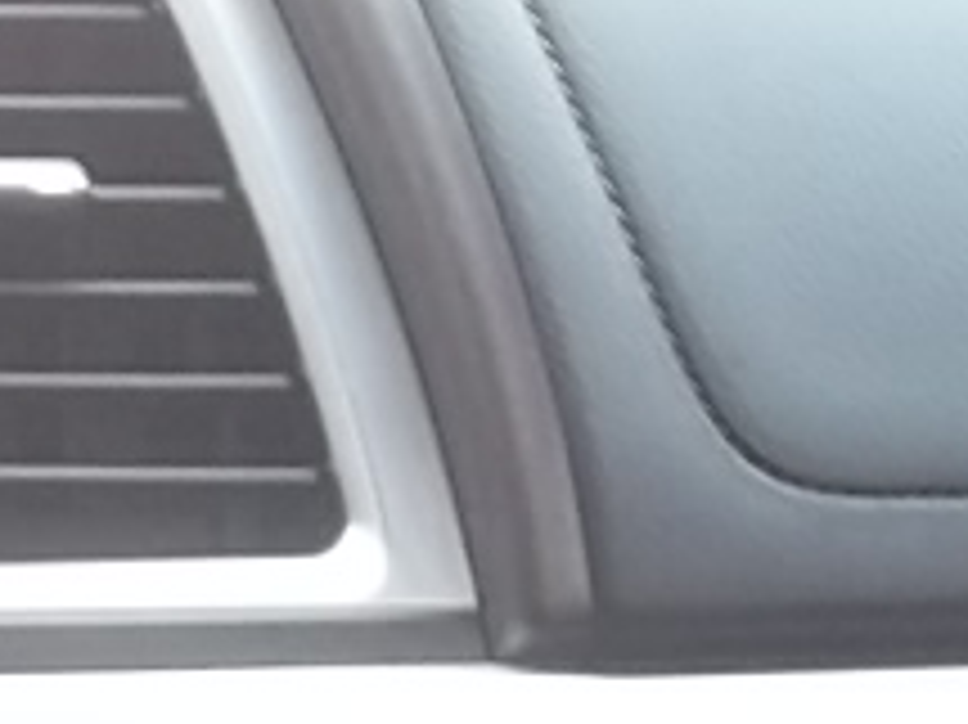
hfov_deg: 6.7
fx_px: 7826
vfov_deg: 5.2
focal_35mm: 280
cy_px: 1412
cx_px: -1342
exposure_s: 1/25
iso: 160
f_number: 4.58
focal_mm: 8.3
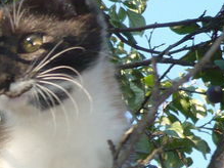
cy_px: 193
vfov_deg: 10.2
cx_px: -163
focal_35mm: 144
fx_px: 931
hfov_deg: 12.6
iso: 100
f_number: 2.8
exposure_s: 1/160
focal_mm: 5.8
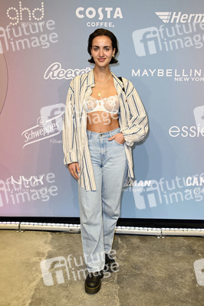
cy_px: 153
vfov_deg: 48.5
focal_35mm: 40
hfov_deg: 33.3
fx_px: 341
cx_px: 102
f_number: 5.6
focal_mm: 40
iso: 400
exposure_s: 1/160
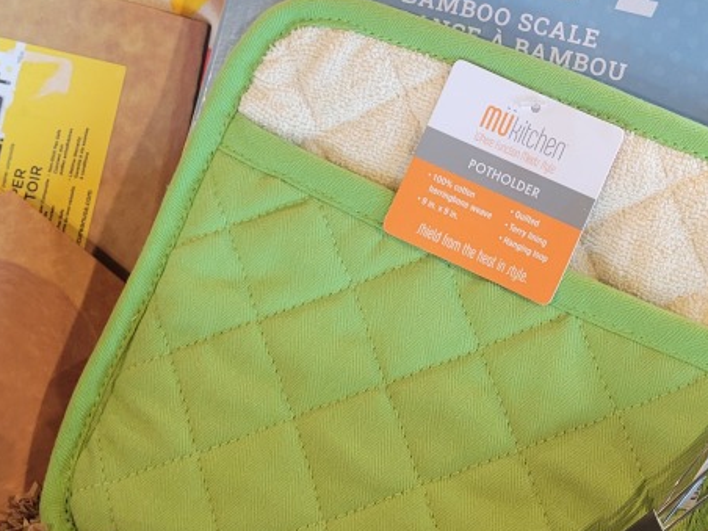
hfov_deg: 27.8
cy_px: 124
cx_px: 529
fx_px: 1411
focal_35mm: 69
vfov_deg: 21.1
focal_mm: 5.4
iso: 250
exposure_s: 1/60
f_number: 1.8
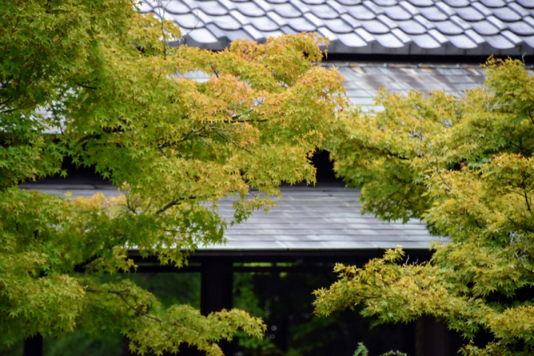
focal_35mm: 315
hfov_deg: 6.5
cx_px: 267
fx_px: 4671
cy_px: 178
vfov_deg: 4.4
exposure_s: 1/250
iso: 800
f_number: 6.3
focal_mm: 210
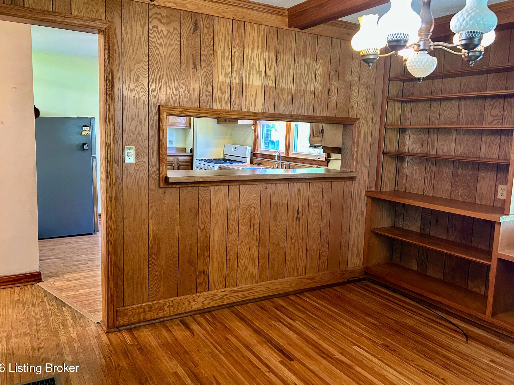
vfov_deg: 49.7
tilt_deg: -7.5
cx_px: 246
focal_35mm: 28
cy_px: 180
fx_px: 416
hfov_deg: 63.4
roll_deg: -2.6
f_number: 1.5
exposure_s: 1/60
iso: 320
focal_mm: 5.7
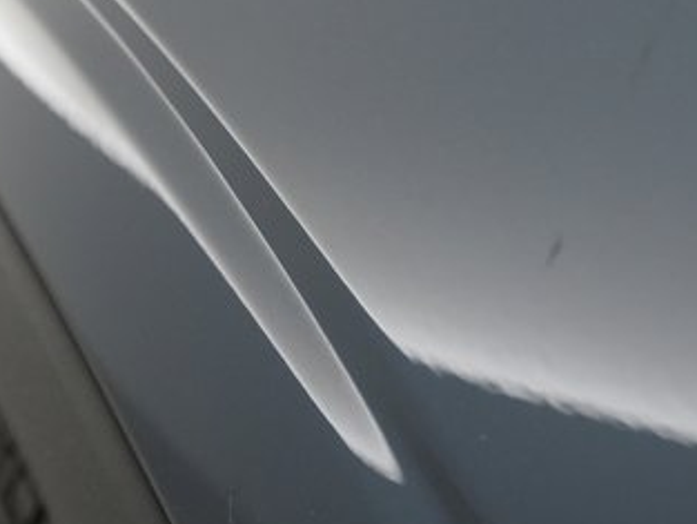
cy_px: 69
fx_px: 1108
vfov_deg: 25.9
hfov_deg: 34.0
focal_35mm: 55
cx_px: 546
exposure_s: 1/80
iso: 4000
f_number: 5.6
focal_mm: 28
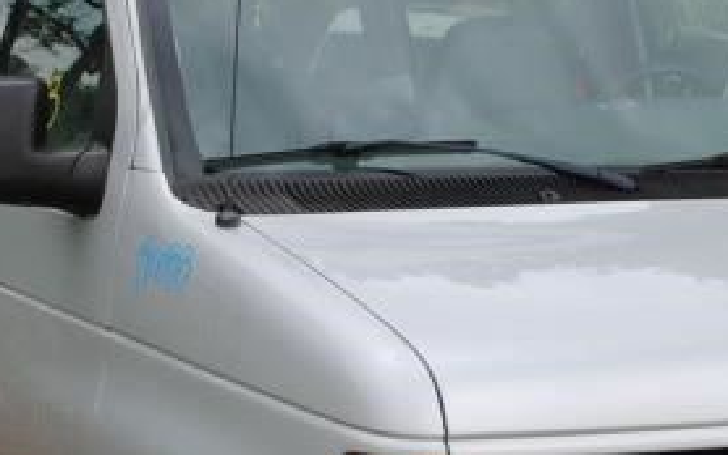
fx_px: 1925
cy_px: 349
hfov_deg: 21.4
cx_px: 409
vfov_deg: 13.4
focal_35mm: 97
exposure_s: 1/160
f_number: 6.3
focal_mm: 22
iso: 100
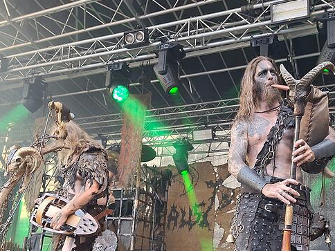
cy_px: 204
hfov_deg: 48.8
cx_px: 190
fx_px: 368
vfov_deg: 36.3
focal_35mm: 38
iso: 80
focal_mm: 5.54
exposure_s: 1/100
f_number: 1.8
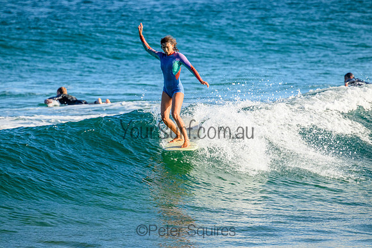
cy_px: 124
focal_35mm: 800
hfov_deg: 2.6
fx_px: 8268
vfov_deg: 1.7
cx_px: 186
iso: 1600
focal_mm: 800
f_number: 11
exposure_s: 1/2000
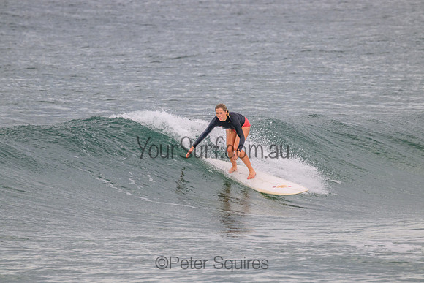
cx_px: 212
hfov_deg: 2.6
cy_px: 142
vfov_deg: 1.7
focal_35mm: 800
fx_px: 9424
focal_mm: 800
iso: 1800
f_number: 11
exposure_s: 1/2000
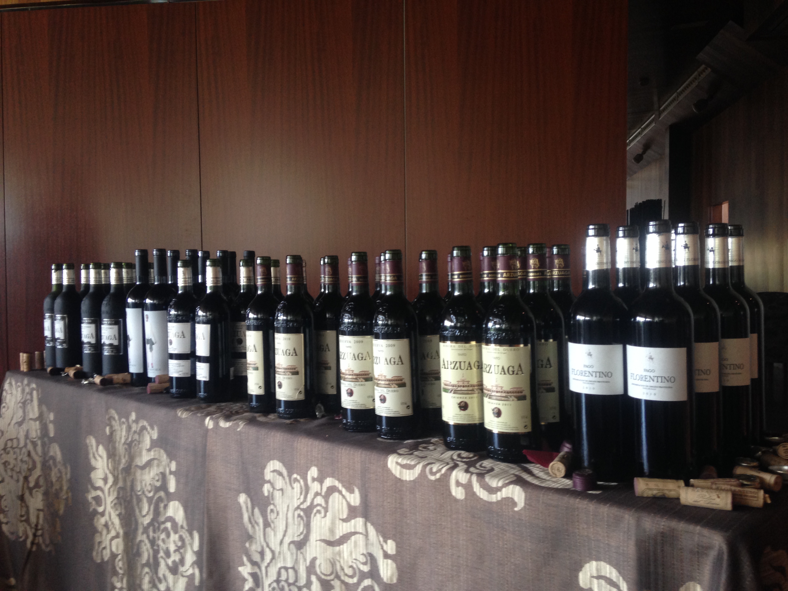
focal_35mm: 33
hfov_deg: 55.4
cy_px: 296
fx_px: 751
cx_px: 394
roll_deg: -0.5
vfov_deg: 42.9
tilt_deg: -3.5
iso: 100
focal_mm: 4.12
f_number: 2.4
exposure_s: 1/20
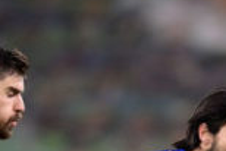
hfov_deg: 1.0
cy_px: 353
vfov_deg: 0.7
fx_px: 12511
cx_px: 282
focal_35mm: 1991
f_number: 2.8
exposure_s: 1/1250
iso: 2000
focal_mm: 400
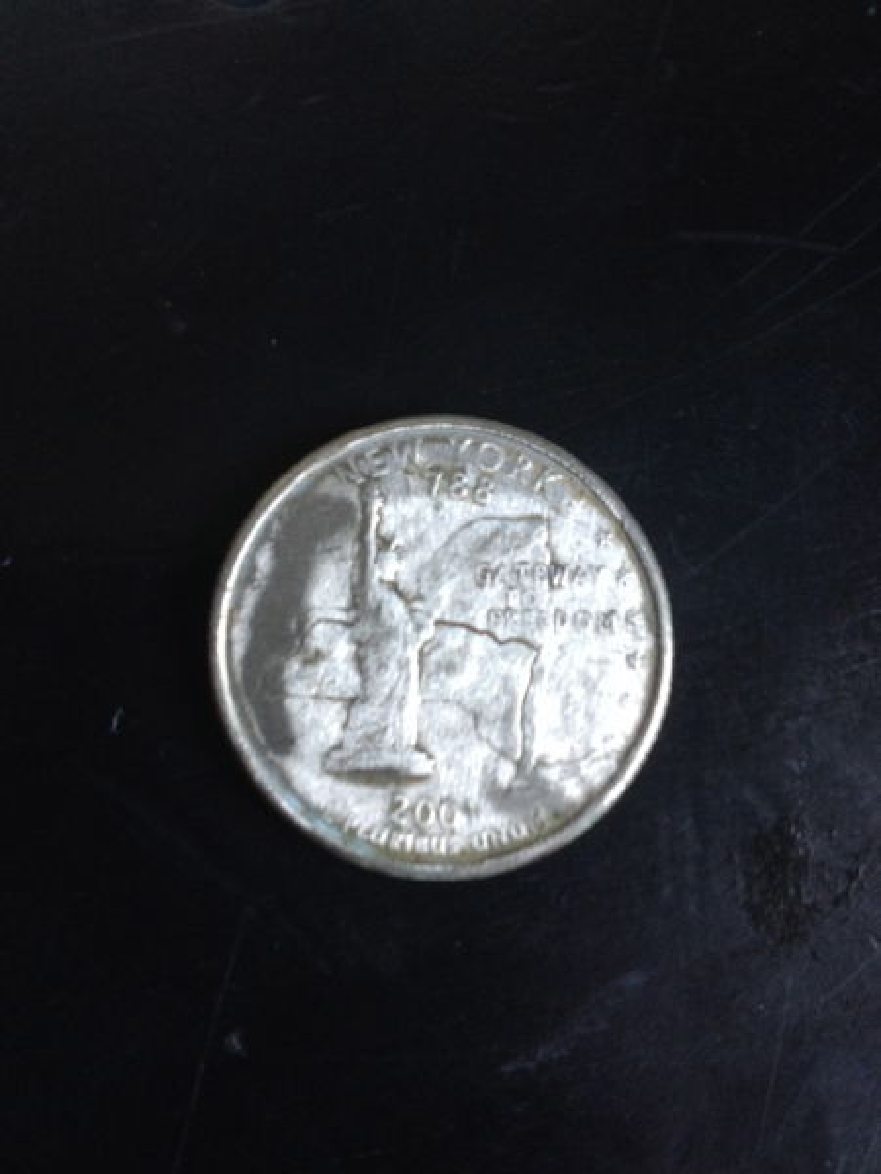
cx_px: 440
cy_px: 587
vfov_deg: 52.6
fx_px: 1188
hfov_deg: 40.7
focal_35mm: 35
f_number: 2.4
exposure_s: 1/20
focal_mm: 4.28
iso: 250
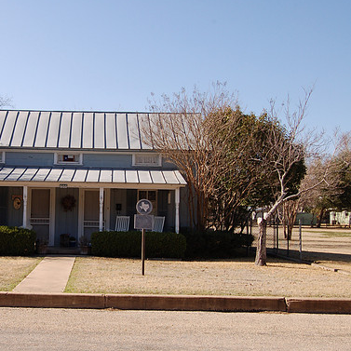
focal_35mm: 51
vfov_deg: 33.4
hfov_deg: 32.7
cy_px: 175
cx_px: 84
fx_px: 585
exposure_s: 1/160
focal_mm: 26
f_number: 11
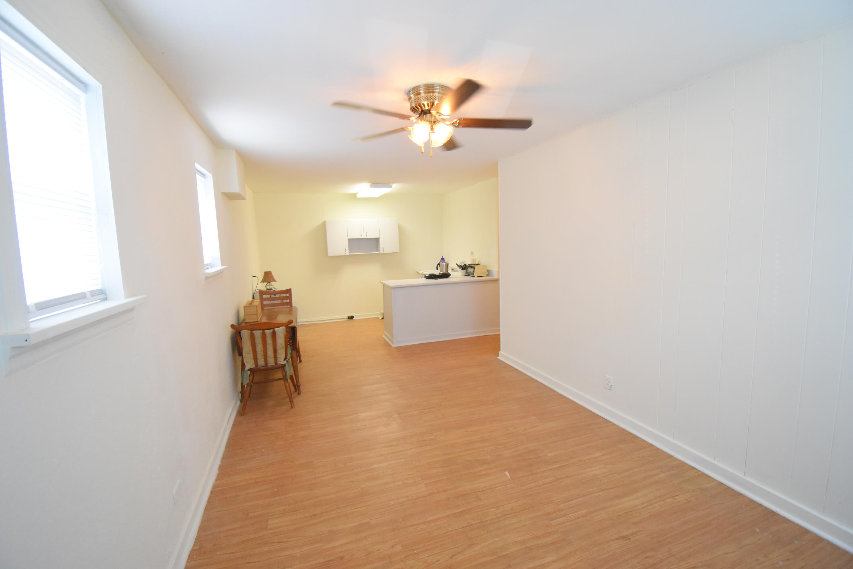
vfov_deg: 77.3
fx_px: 355
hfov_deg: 100.4
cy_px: 284
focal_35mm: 15
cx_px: 426
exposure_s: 1/125
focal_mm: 10
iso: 2000
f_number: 4.5
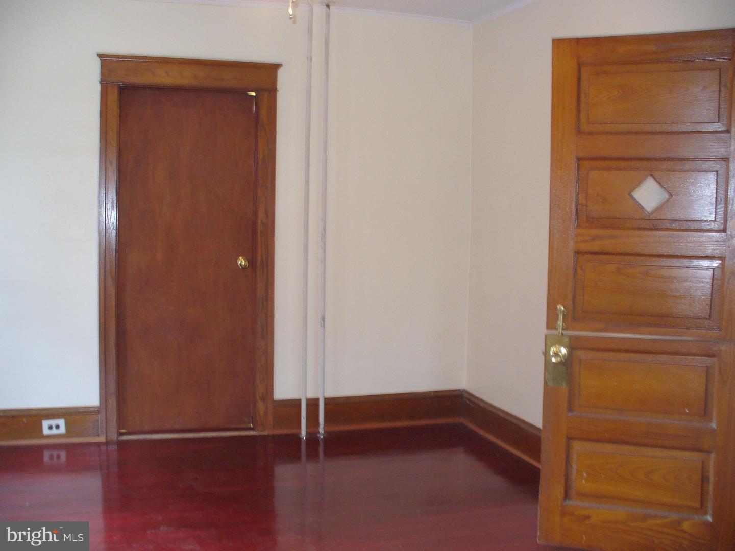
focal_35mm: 37
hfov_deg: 50.1
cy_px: 276
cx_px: 368
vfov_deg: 38.7
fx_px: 786
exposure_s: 1/10
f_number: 2.8
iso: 100
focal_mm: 6.1
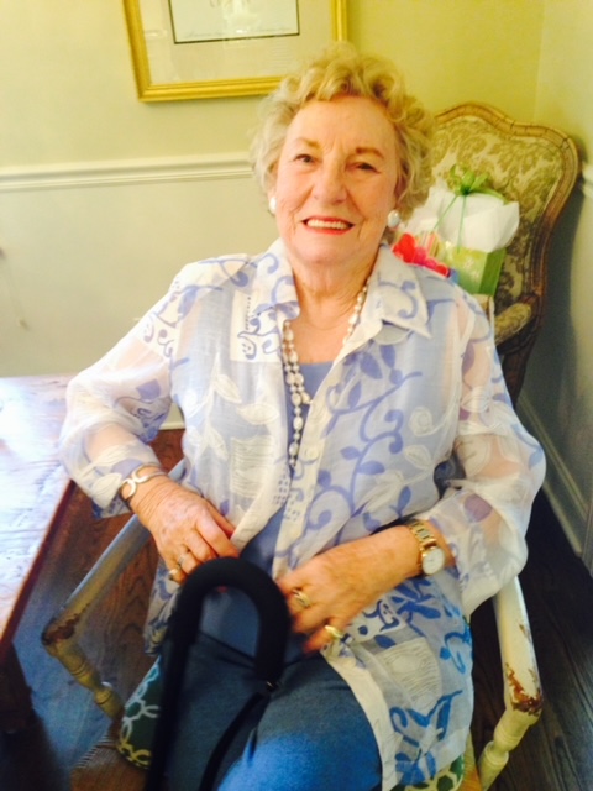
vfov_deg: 55.4
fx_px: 754
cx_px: 296
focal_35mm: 33
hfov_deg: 42.9
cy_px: 396
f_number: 2.4
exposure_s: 1/20
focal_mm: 4.12
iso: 160
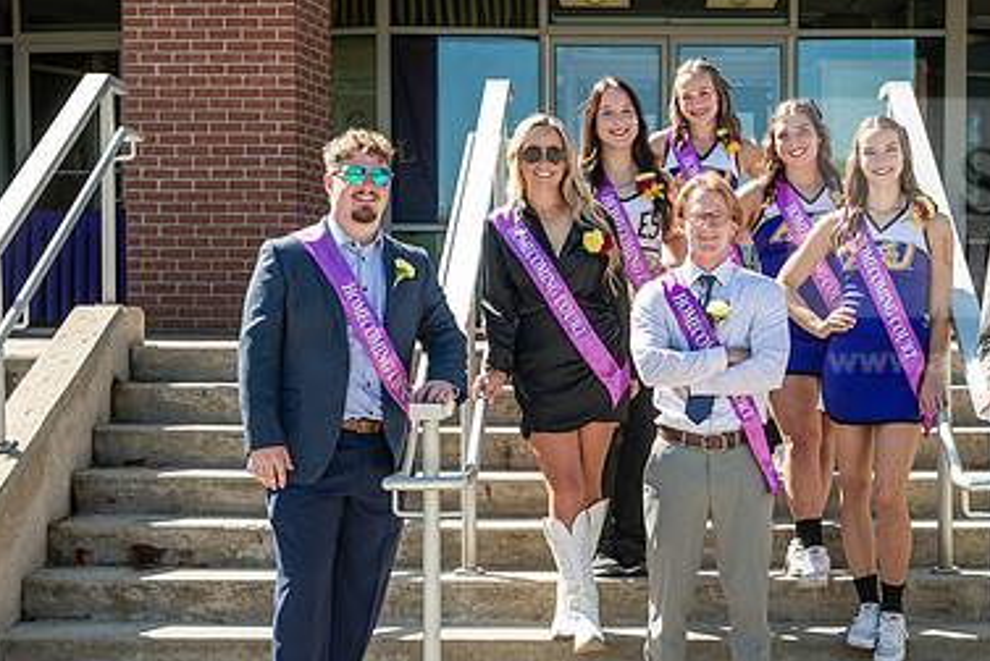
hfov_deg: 25.1
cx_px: 709
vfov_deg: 17.1
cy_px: 416
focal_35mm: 80
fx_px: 2202
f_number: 4.5
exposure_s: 1/500
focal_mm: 52
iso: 250
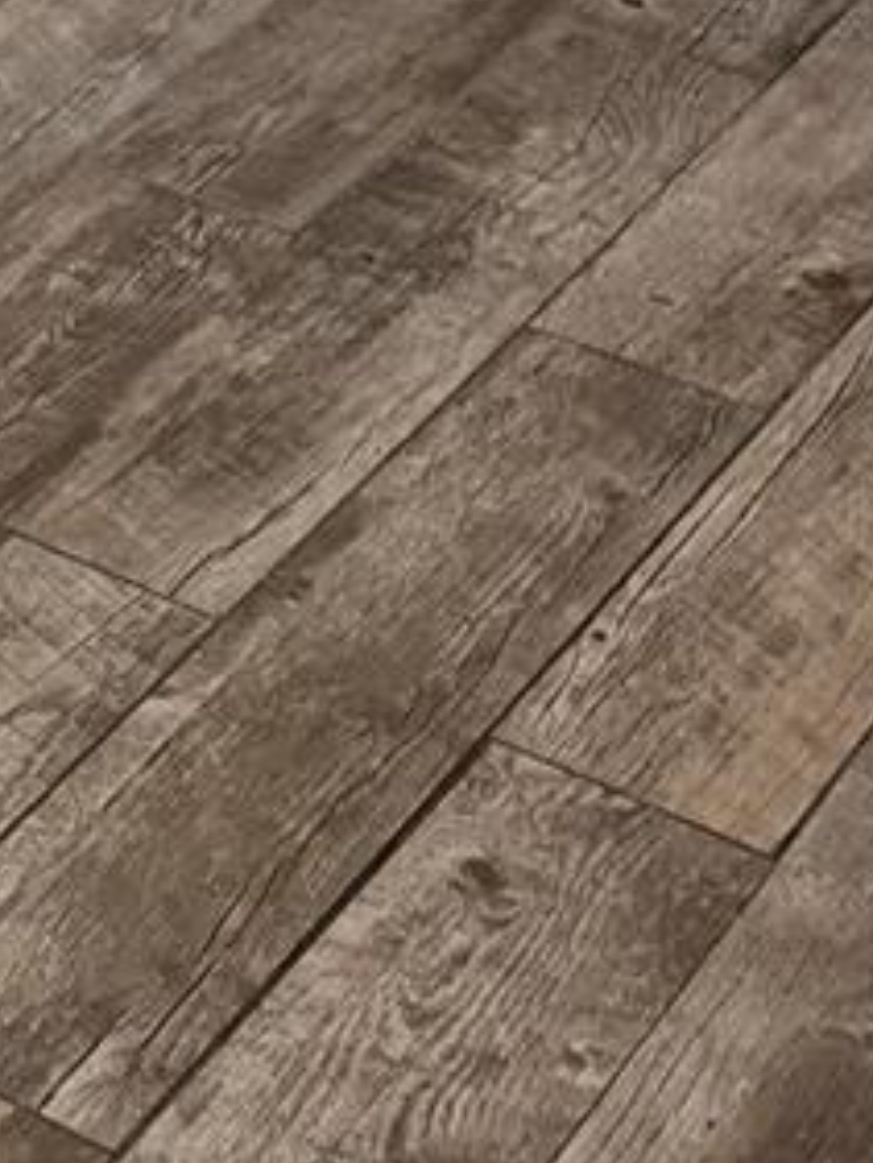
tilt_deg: -13.8
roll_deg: -0.4
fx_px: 4402
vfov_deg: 13.5
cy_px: -948
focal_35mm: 131
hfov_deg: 9.5
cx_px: -1481
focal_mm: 6.76
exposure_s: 1/60
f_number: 1.78
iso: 320
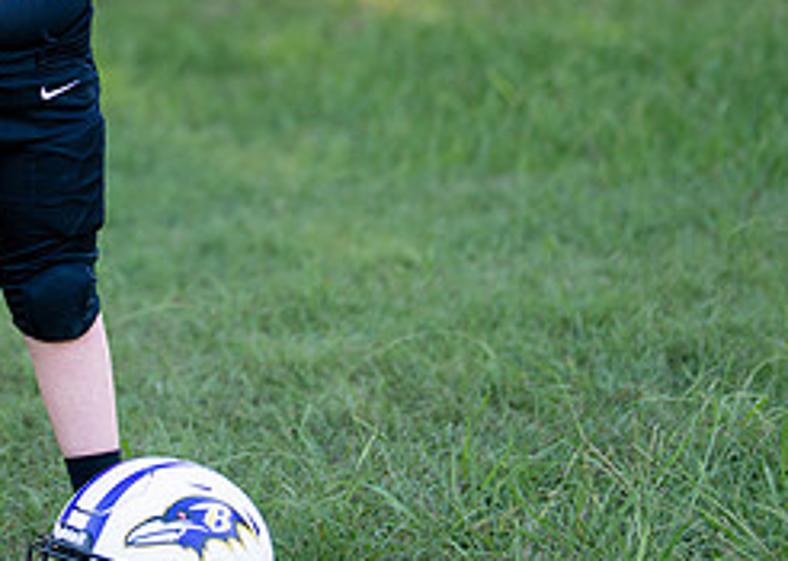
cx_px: 31
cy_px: -42
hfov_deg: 13.1
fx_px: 3397
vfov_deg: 9.4
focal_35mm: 152
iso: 100
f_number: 1.2
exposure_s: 1/1250
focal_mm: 50
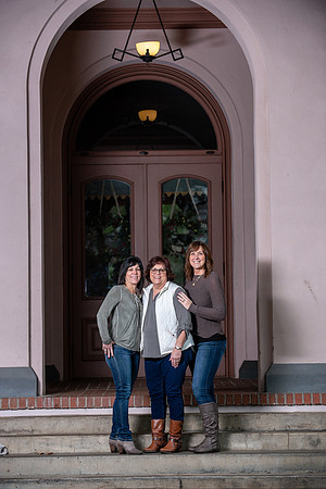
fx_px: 1630
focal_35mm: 120
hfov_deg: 11.4
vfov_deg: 17.1
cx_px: 163
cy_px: 244
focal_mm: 120
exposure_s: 1/125
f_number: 4
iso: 200
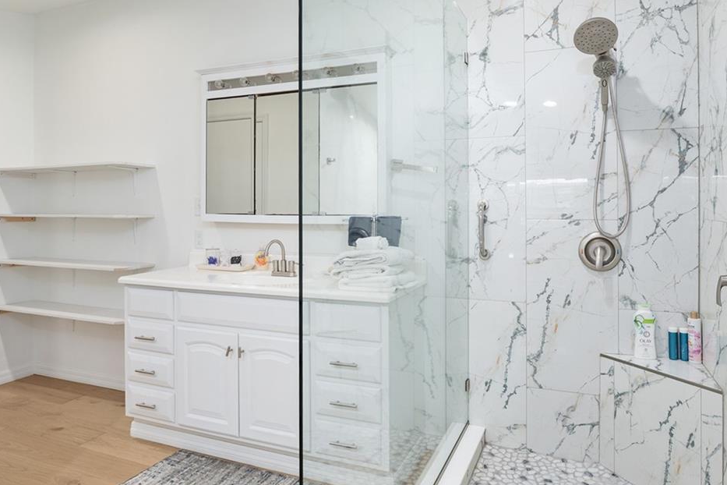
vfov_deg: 52.9
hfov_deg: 73.7
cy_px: 203
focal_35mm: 24
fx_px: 485
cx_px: 371
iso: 320
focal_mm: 14
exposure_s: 1/8
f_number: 7.1
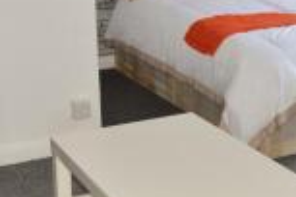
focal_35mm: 84
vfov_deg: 16.3
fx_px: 691
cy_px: 92
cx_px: 182
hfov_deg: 24.1
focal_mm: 18
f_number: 3.5
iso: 100
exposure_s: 1/60
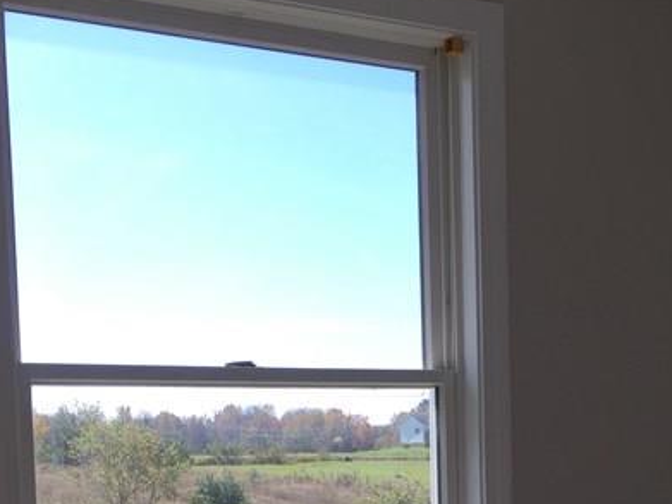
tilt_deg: -4.7
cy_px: 552
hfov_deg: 25.2
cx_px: 545
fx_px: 1475
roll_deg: +0.5
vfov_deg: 18.6
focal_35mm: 76
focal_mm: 4.15
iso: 32
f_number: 2.2
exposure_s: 1/775
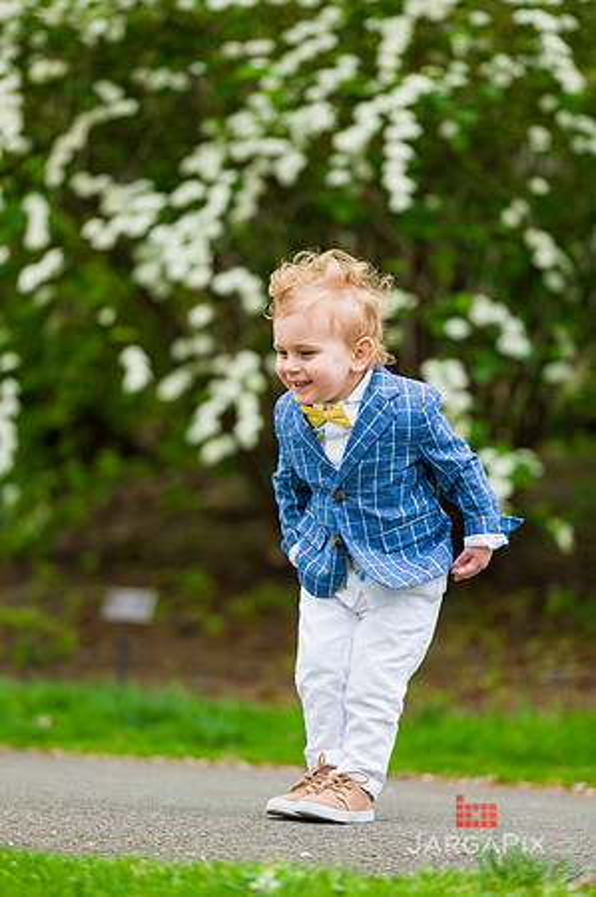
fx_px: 4978
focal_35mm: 200
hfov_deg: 6.9
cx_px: 298
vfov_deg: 10.3
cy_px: 448
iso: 200
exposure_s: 1/320
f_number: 3.5
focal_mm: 200
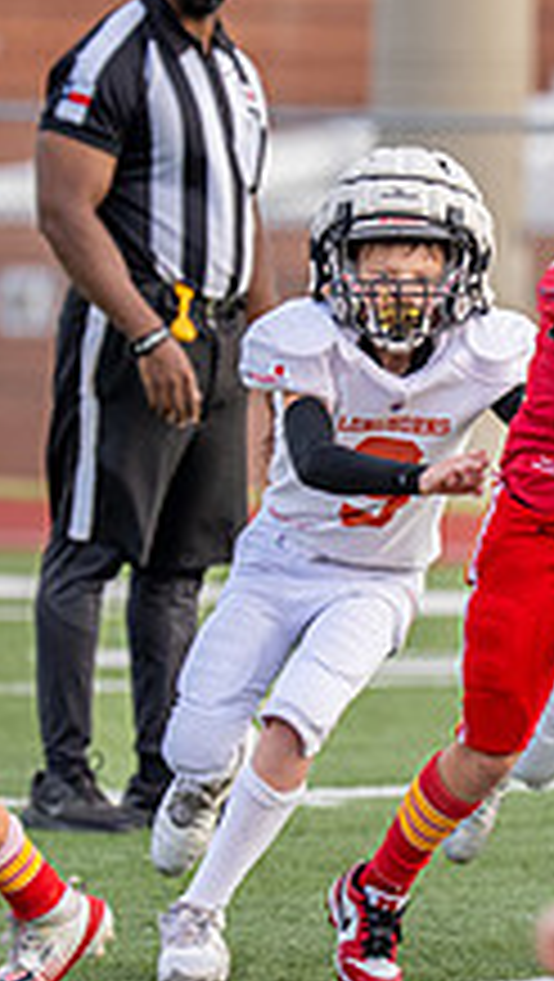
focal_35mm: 669
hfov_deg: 1.8
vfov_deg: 3.2
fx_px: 17431
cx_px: 506
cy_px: 538
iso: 500
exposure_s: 1/2500
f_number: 2.8
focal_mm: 176
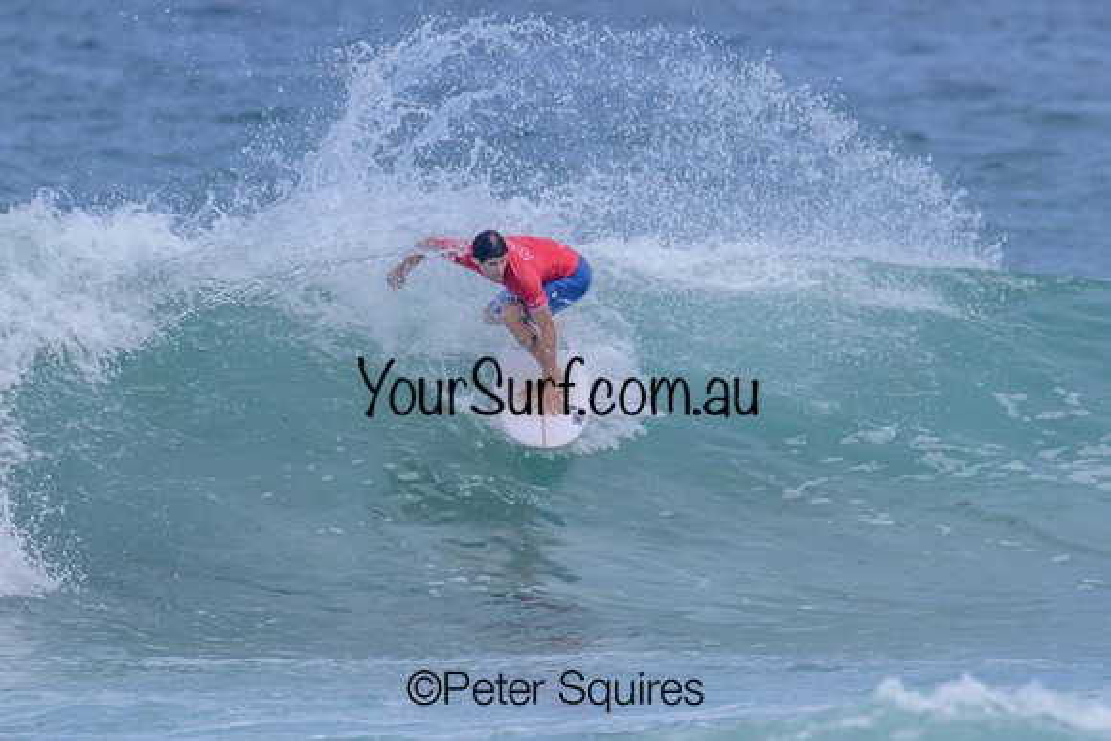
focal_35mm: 1015
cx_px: 704
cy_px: 442
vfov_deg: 1.4
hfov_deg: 2.0
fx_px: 31316
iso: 800
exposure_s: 1/2000
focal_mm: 800
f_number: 11
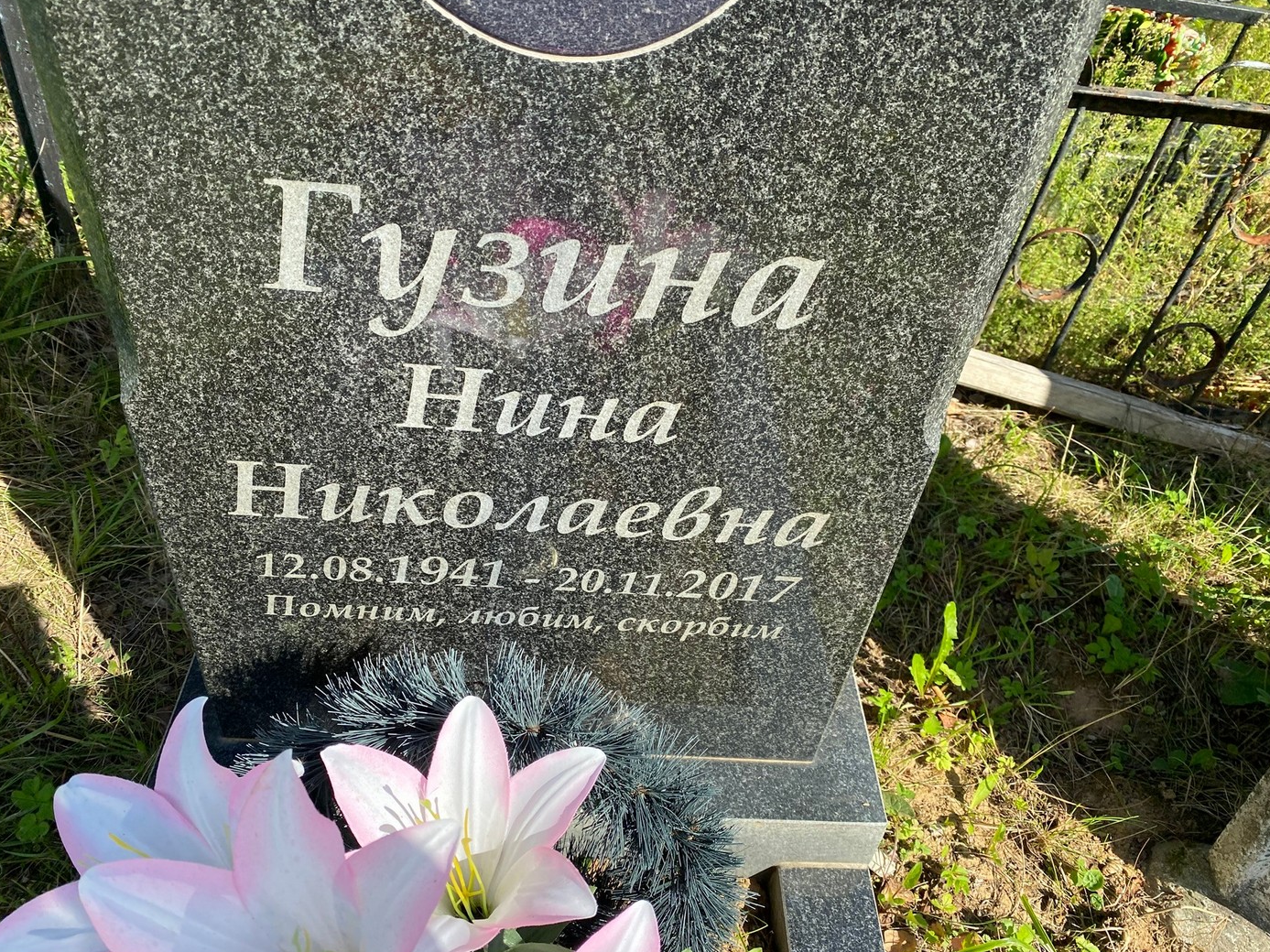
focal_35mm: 27
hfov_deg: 65.3
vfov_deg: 51.3
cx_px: 636
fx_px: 990
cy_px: 472
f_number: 1.8
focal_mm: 4.25
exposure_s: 1/1206
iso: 32
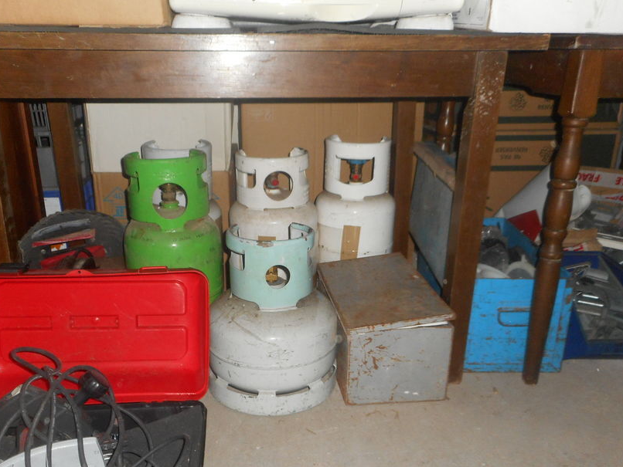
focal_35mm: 31
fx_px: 558
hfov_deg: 58.3
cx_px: 291
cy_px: 276
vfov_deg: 45.3
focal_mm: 4.5
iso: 220
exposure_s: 1/25
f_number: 3.7
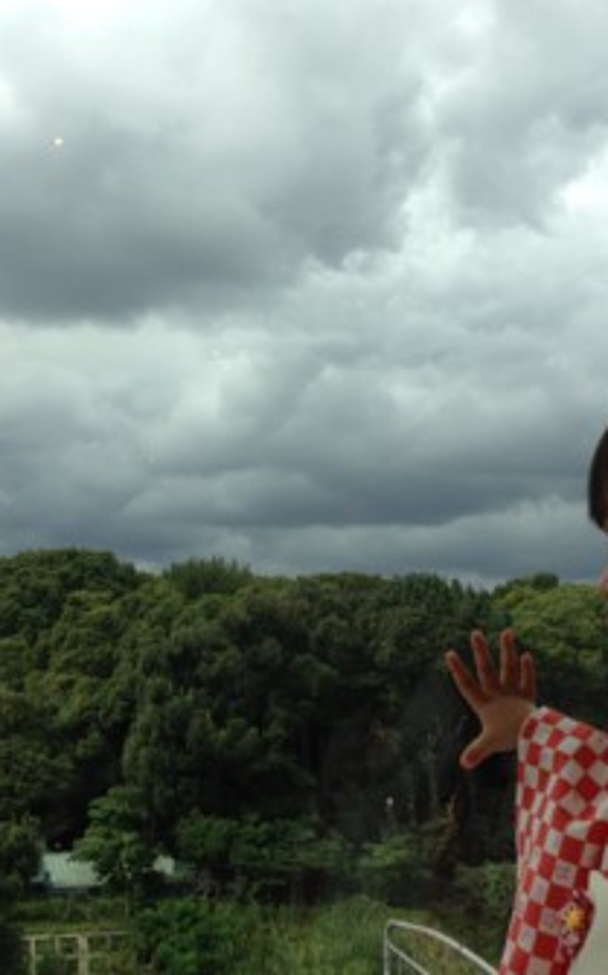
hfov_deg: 27.4
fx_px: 1248
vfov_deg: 42.7
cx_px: 346
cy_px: 489
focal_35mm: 47
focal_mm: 4.13
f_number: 2.4
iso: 50
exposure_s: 1/1205
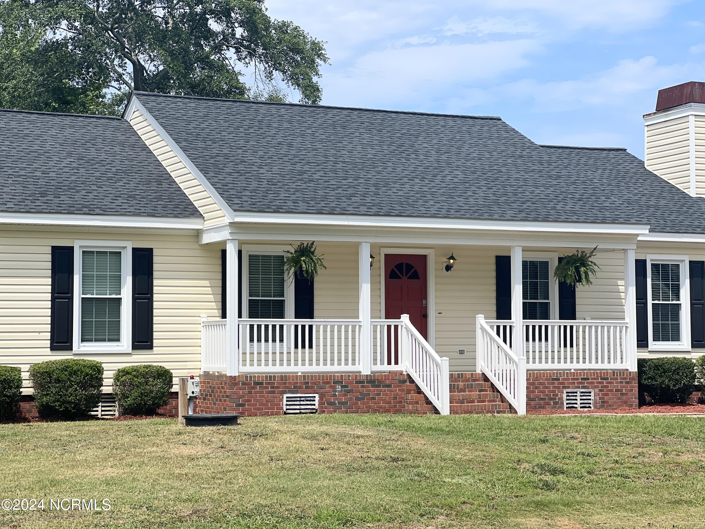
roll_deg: +0.0
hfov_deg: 25.3
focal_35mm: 77
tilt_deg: +3.3
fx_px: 1568
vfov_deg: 19.1
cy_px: 264
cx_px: 352
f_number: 2.8
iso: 32
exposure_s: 1/960
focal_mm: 9
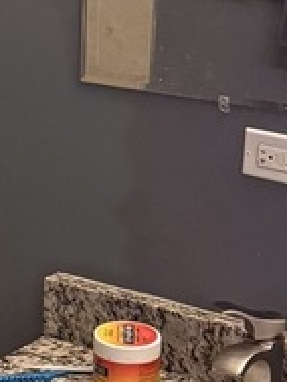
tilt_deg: -15.0
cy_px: 152
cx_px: -113
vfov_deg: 14.4
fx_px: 1513
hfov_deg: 10.5
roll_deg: +1.0
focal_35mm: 137
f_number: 1.78
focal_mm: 6.76
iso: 320
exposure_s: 1/120
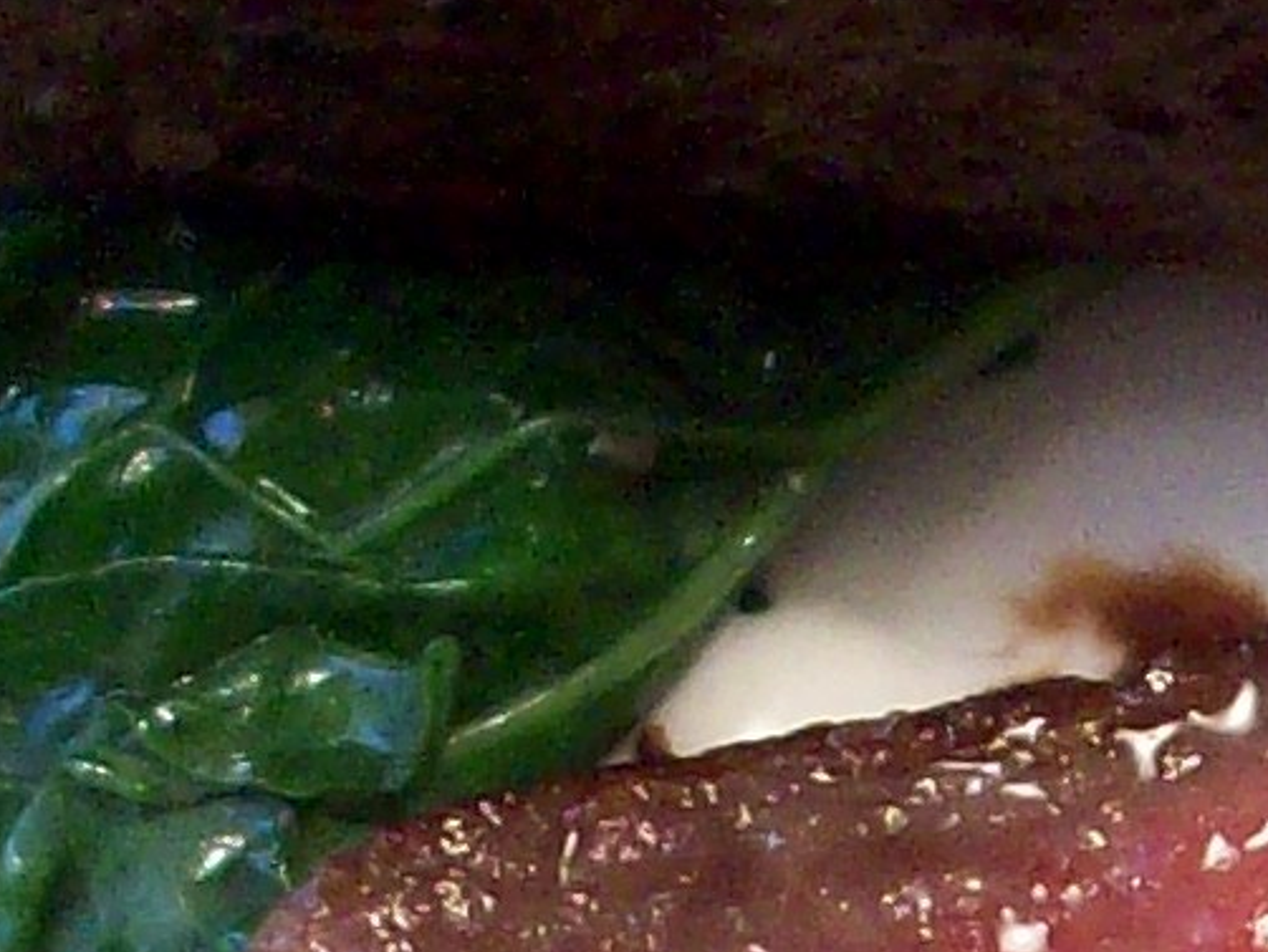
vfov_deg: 6.7
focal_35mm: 222
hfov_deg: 8.8
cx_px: 1420
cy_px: 826
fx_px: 8136
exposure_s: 1/25.8
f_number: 2.8
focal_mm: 5.7
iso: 160
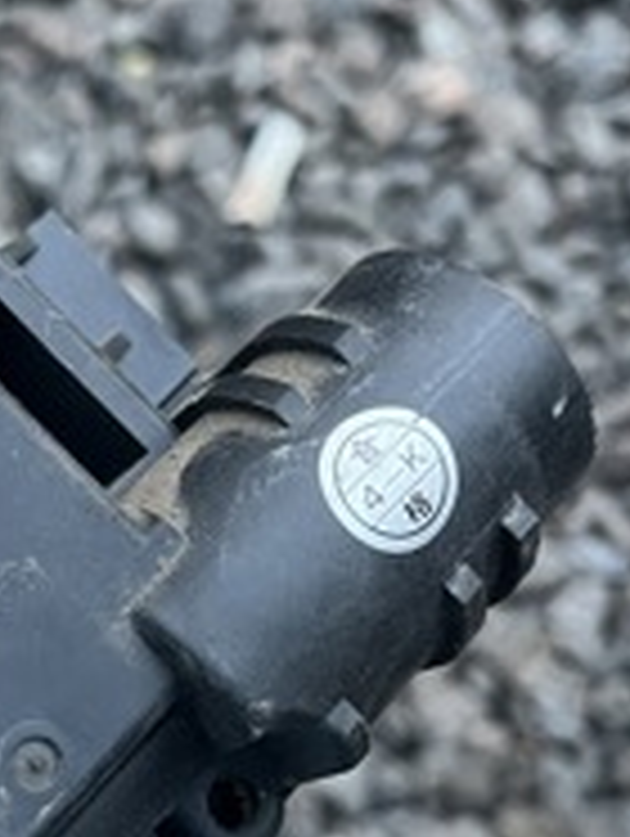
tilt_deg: -70.1
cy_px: 558
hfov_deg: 21.6
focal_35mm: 67
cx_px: 104
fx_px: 1622
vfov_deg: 28.7
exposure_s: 1/60
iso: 320
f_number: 1.6
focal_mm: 5.1
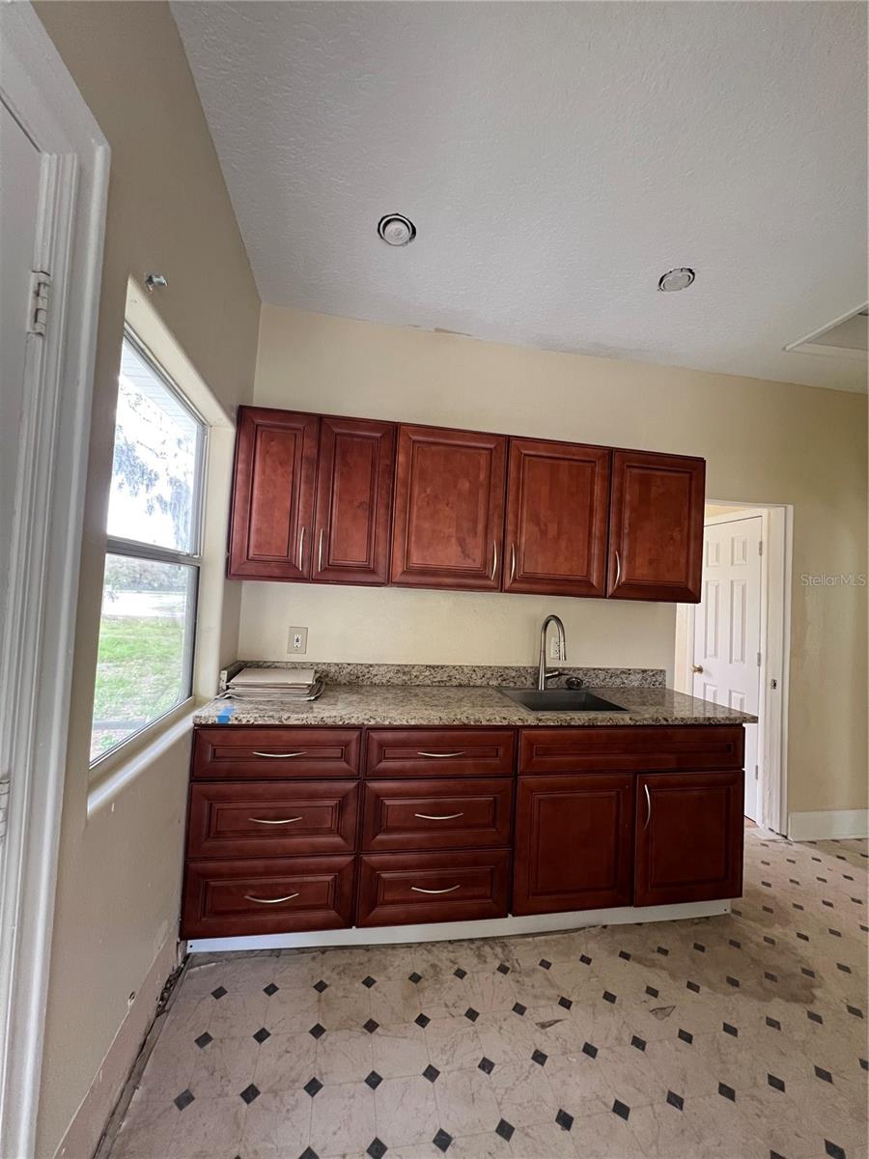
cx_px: 434
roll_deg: -2.4
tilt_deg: +1.2
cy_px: 580
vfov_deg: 106.2
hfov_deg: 89.9
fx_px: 435
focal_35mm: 13
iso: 320
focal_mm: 1.57
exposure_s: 1/60
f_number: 1.8
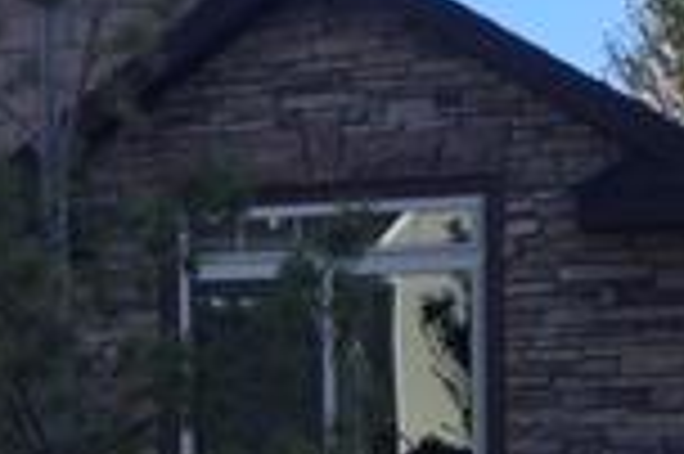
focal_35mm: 127
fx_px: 2410
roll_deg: +0.5
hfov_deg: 15.5
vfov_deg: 10.7
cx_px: -171
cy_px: 414
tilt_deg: +0.4
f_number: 2.2
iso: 25
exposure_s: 1/620
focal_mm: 4.15
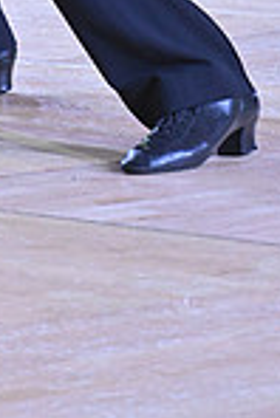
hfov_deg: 2.4
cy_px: -364
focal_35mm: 567
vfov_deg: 3.6
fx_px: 6599
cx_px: -197
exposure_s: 1/400
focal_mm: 145
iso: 4000
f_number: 8
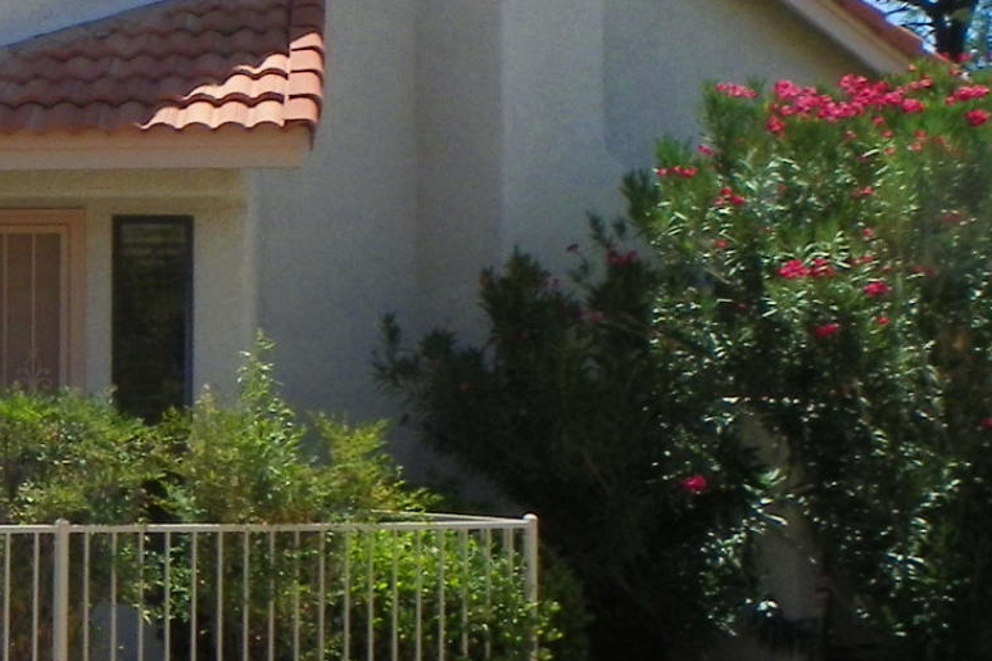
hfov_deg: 17.2
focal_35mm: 105
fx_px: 2893
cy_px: 164
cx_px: -585
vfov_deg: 13.0
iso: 64
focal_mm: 4.6
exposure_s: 1/400
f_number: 5
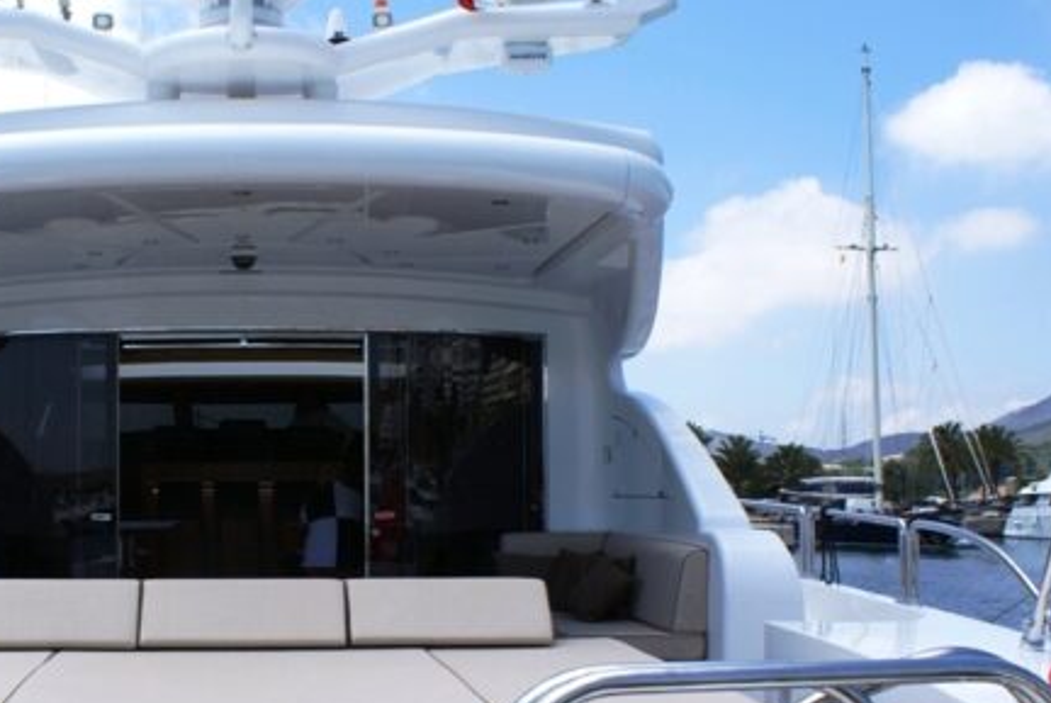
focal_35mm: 48
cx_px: 277
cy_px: 467
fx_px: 1403
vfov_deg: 28.0
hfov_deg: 40.1
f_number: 10
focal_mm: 18
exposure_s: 1/125
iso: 100
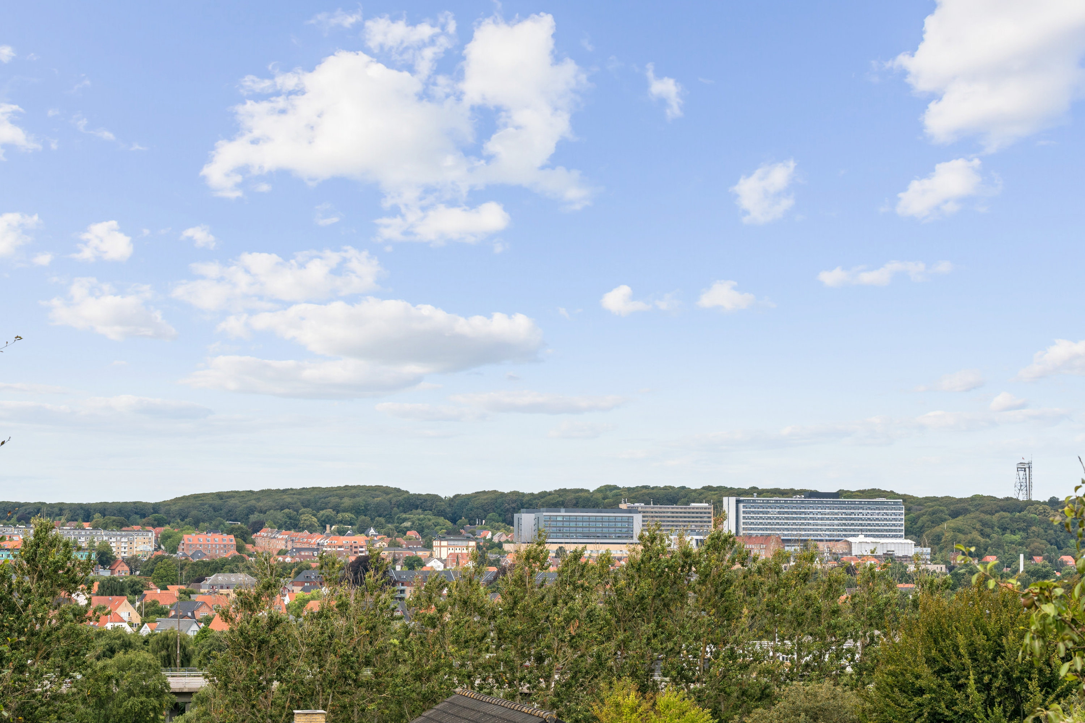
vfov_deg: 16.7
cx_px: 542
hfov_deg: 24.8
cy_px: 362
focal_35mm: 82
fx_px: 2471
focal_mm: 82
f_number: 10
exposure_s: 1/640
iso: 400
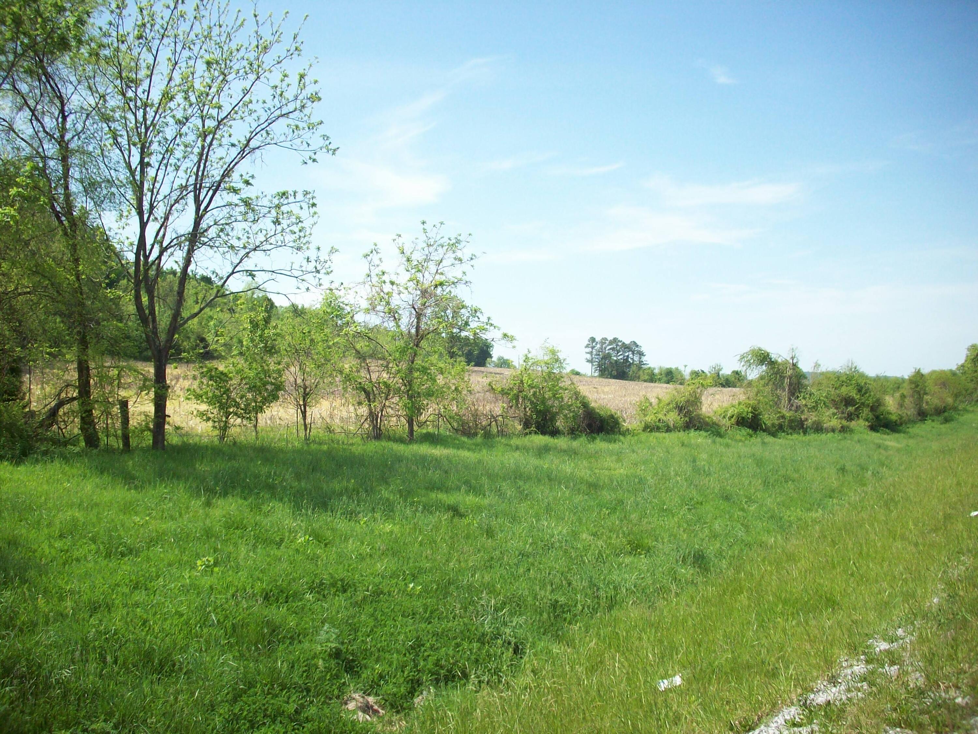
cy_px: 367
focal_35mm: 37
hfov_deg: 50.1
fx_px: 1045
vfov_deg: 38.7
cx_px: 489
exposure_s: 1/270
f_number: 5.6
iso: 80
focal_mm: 6.2
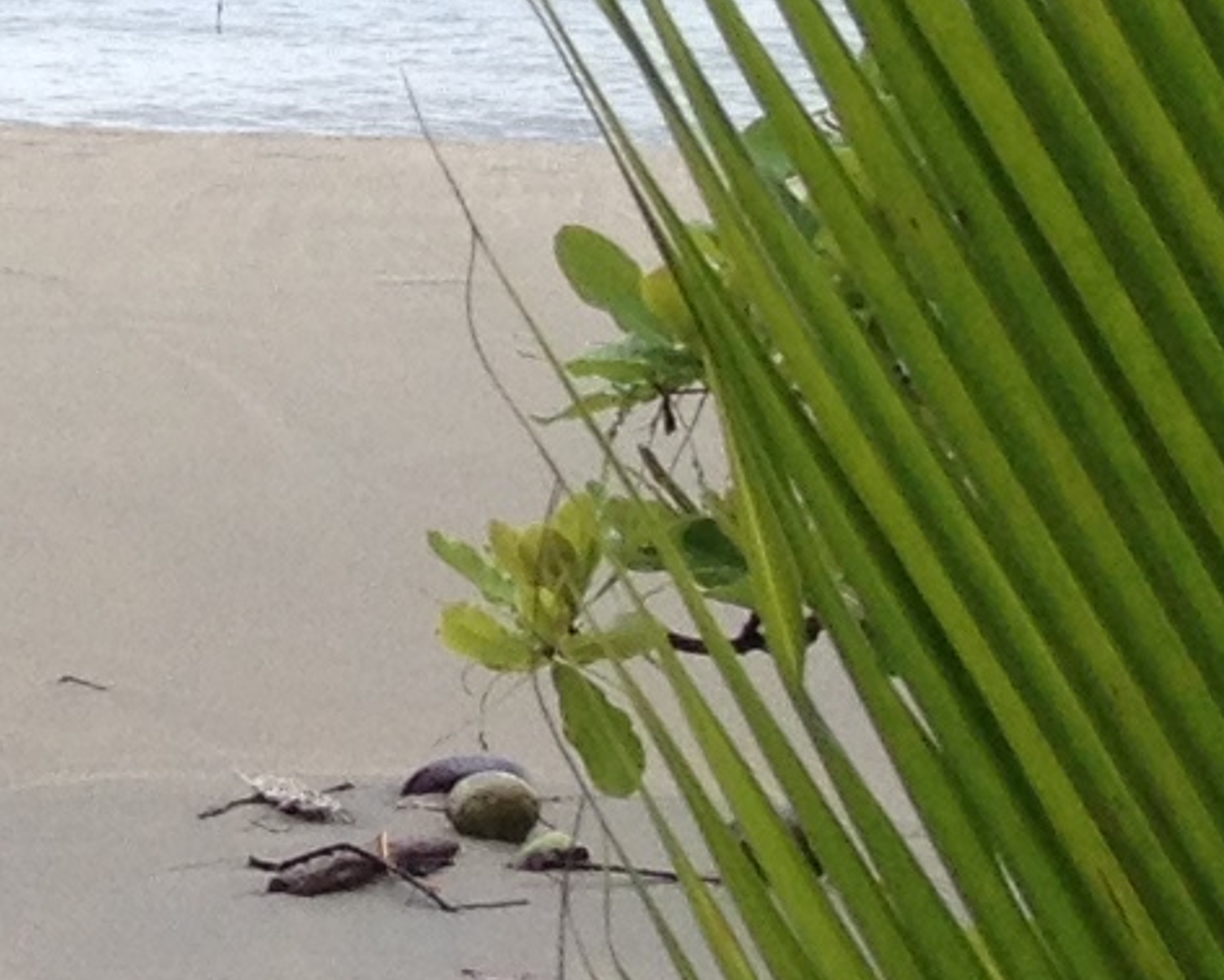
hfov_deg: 7.3
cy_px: -617
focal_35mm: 236
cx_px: -2352
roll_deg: +0.0
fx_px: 8553
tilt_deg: -4.5
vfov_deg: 6.5
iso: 50
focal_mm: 4.28
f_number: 2.4
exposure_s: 1/182
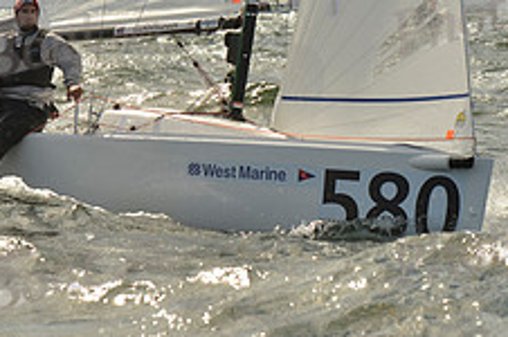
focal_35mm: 180
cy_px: 145
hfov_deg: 11.4
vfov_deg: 7.6
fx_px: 2536
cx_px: 279
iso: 400
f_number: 7.1
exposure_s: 1/3200
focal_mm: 70
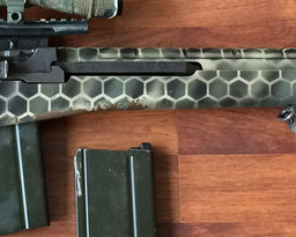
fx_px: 1034
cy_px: 23
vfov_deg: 13.0
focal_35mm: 118
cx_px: 82
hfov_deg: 16.2
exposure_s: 1/30
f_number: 2.2
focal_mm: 4.15
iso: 125
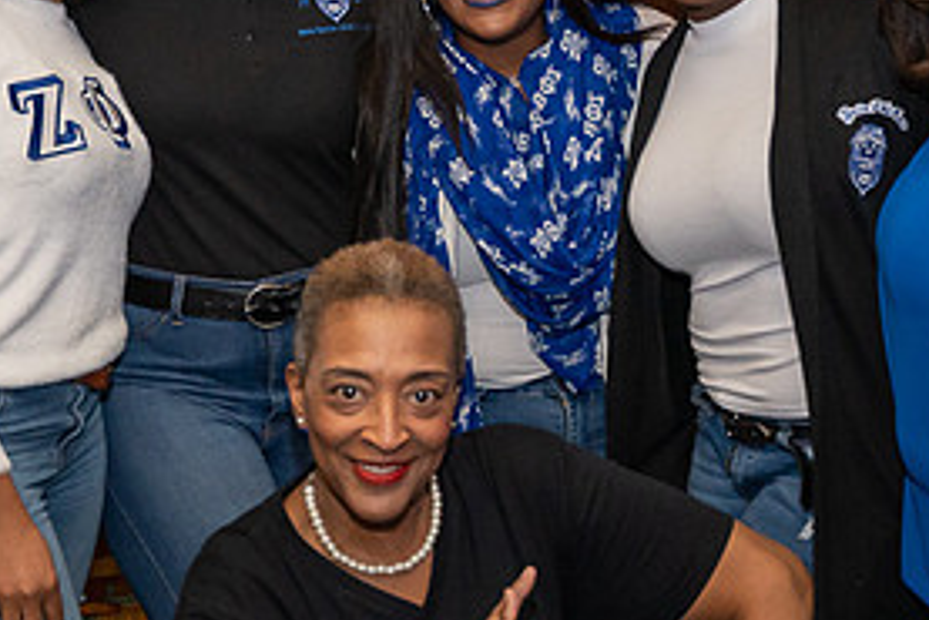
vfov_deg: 15.6
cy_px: 303
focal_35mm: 88
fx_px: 2272
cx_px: 476
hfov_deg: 23.1
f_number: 3.5
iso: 1600
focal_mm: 28
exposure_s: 1/100
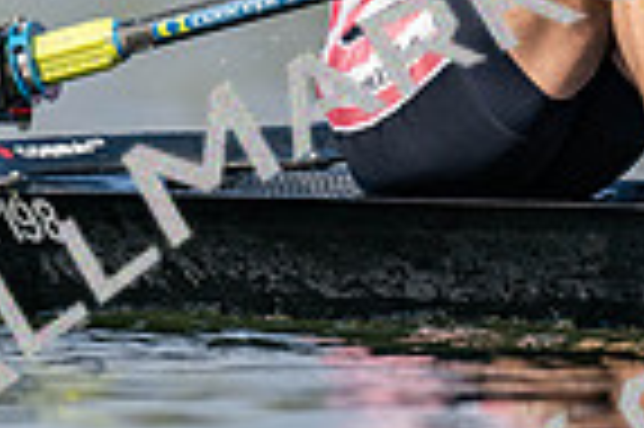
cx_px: 752
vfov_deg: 0.6
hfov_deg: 0.8
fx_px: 43616
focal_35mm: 2441
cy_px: -223
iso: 280
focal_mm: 600
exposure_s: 1/2500
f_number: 4
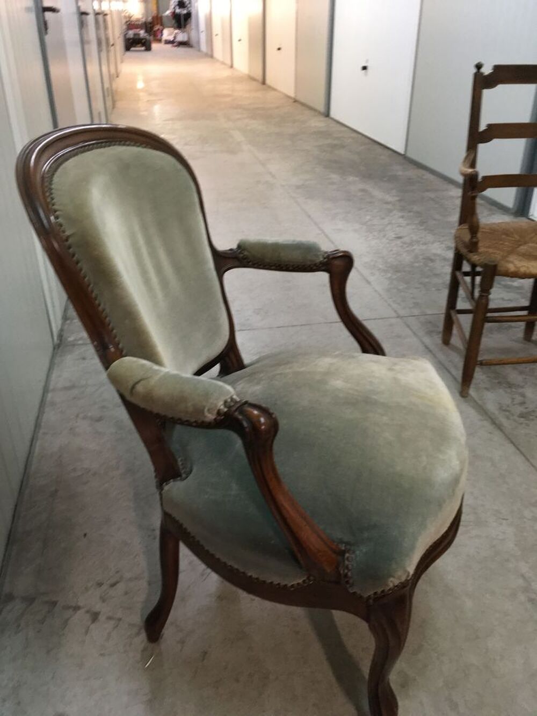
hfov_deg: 48.2
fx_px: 600
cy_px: 358
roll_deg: -0.3
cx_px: 268
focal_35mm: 29
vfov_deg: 61.7
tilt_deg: -28.9
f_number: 2.2
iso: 200
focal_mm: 4.15
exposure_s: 1/25
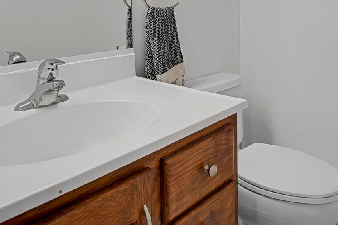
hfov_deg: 56.5
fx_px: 310
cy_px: 11
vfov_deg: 36.7
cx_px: 212
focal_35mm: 33
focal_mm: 17
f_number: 8
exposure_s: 1/20
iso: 4500
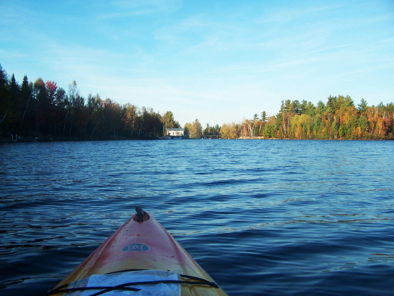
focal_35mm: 38
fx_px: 433
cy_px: 148
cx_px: 197
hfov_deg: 49.0
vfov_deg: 37.7
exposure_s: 1/800
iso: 80
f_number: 2.8
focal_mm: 6.3
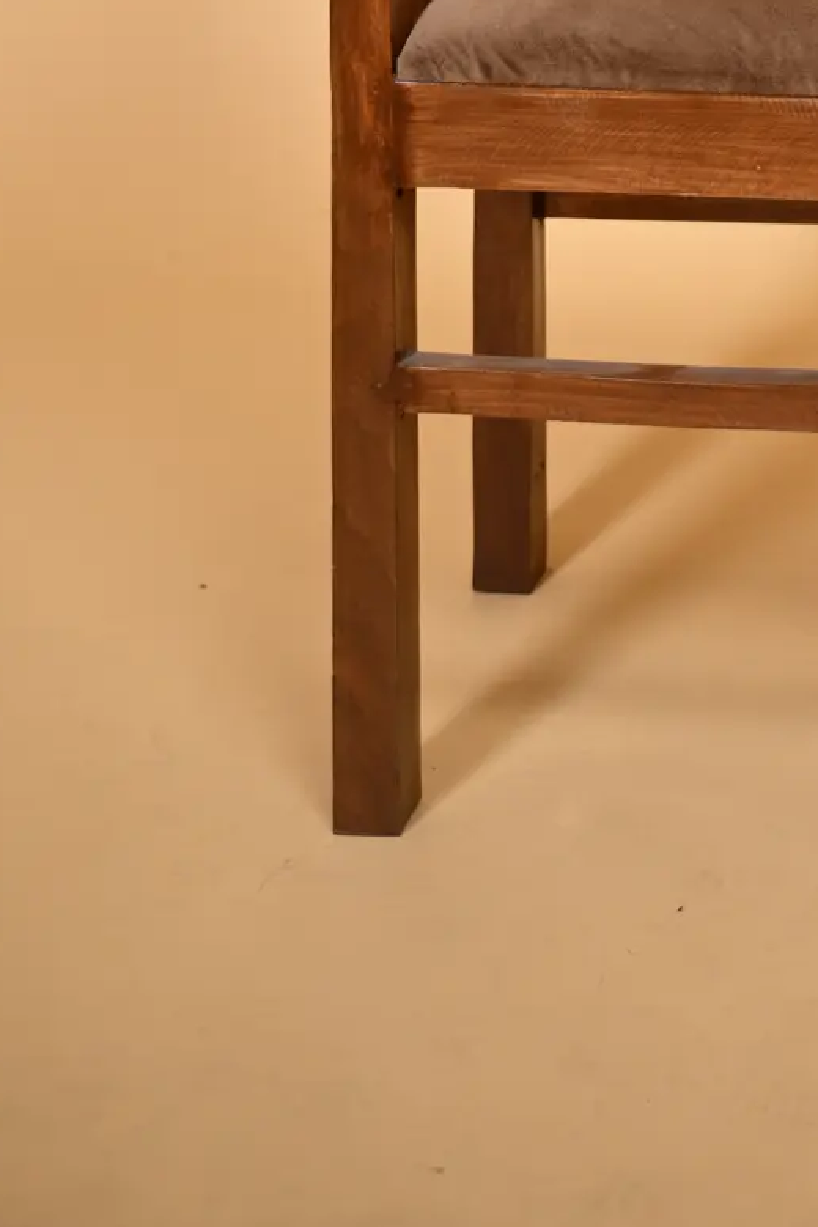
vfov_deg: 15.2
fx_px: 4124
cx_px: 1315
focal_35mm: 121
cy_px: -777
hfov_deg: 10.8
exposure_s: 1/160
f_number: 2.8
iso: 100
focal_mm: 37
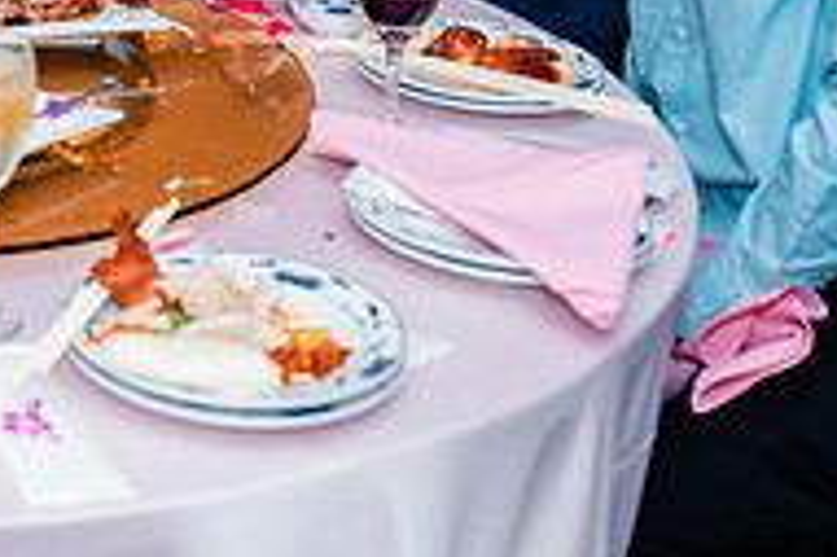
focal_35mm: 85
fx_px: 1975
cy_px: -261
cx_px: -259
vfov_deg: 15.0
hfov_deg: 21.6
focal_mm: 28
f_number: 3.5
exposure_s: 1/160
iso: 640
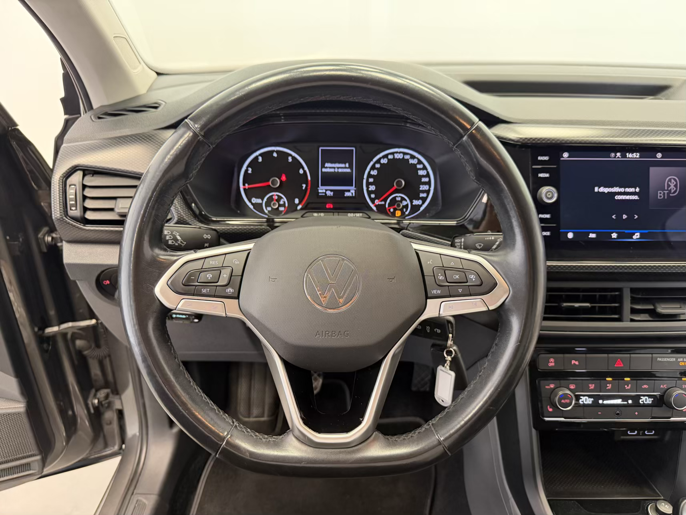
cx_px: 343
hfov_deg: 71.6
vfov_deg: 56.8
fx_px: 476
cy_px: 258
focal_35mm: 24
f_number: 1.78
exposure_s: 1/50
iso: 320
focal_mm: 6.76
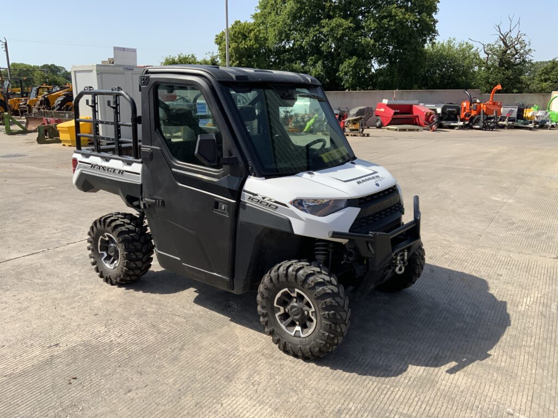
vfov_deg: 48.2
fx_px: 467
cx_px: 279
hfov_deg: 61.7
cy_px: 209
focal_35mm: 29
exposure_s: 1/1534
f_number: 1.8
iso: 16
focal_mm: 3
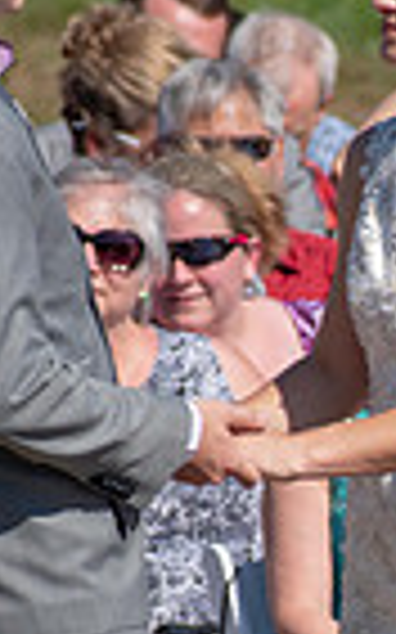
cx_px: 454
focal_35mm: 1168
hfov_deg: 1.1
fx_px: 20189
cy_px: 531
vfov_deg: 1.8
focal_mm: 240
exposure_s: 1/2000
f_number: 6
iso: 400
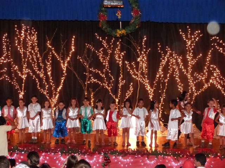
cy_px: 84
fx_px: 390
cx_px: 112
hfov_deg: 32.2
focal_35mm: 60
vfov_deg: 24.4
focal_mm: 10.8
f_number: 3.2
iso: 800
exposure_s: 1/15
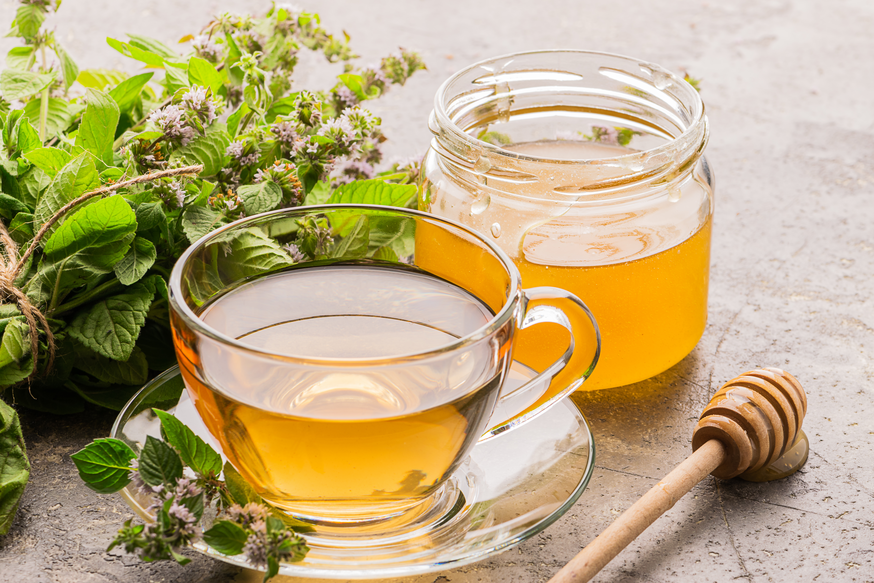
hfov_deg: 16.1
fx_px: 3095
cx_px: 437
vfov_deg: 10.8
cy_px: 292
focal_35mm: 128
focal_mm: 85
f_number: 11
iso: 100
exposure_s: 1/100
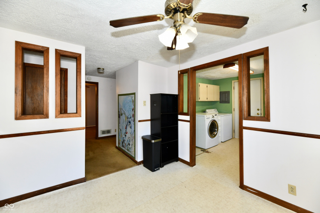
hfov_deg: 104.3
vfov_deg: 81.2
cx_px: 160
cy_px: 106
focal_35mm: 14
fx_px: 124
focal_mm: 14
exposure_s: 1/60
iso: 640
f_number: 6.3
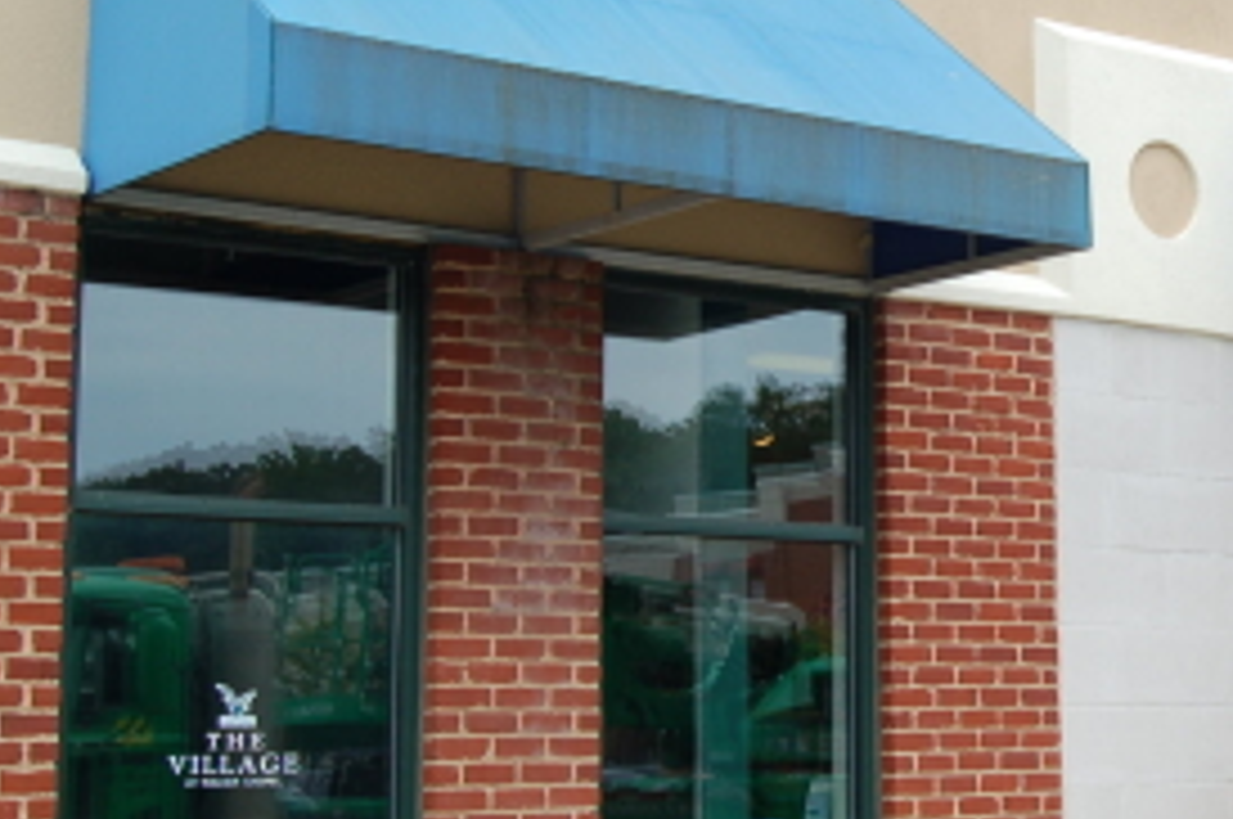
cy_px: 261
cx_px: 1163
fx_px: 2777
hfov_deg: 24.2
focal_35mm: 81
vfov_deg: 16.7
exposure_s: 1/200
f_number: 7.1
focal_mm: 23
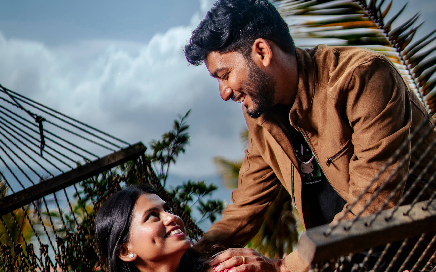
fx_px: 713
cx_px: 232
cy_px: 218
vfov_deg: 21.4
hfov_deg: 34.0
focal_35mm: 60
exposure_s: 1/8000
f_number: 1.4
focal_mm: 35
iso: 100
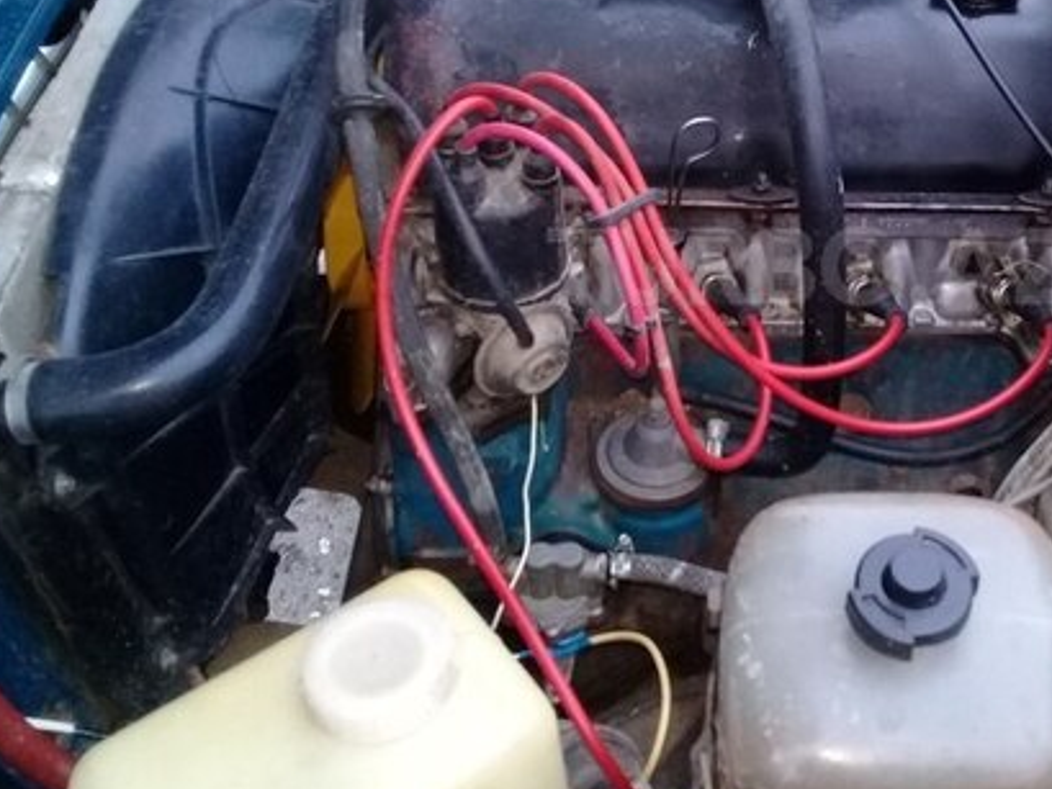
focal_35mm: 50
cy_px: 266
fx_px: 1520
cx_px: 810
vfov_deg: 28.9
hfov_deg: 37.1
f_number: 2.2
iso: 160
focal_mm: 3.3
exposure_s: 1/33
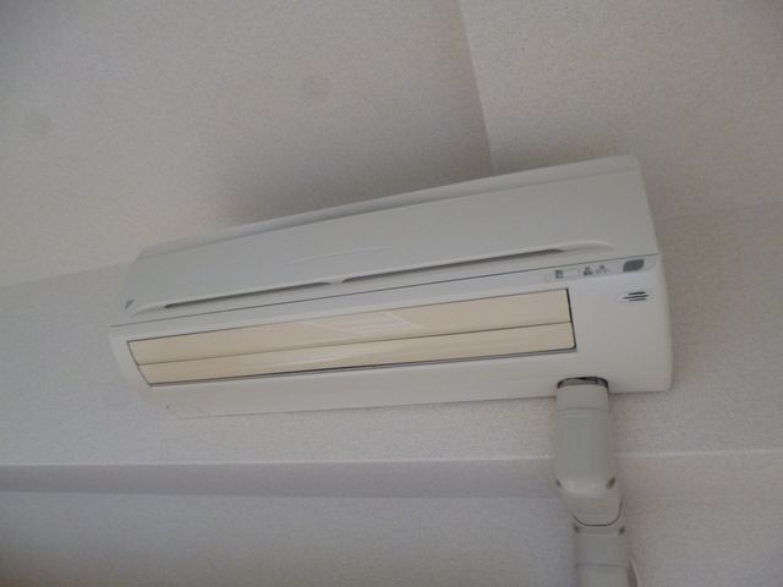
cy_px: 294
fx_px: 543
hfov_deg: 71.6
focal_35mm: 24
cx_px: 392
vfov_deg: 56.8
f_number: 2.5
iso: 320
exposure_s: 1/60
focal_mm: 4.3
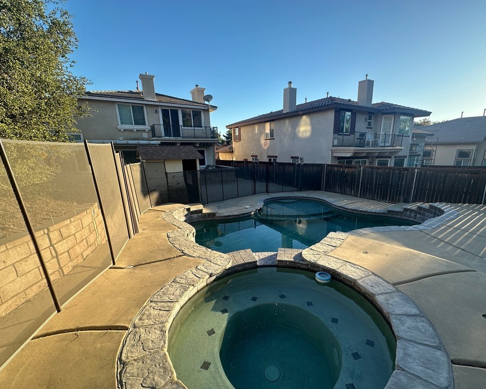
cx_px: 266
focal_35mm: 16
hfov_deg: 92.8
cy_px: 213
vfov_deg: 80.2
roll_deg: +0.3
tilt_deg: -14.7
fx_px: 230
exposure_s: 1/354
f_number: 2.2
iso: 40
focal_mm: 2.22
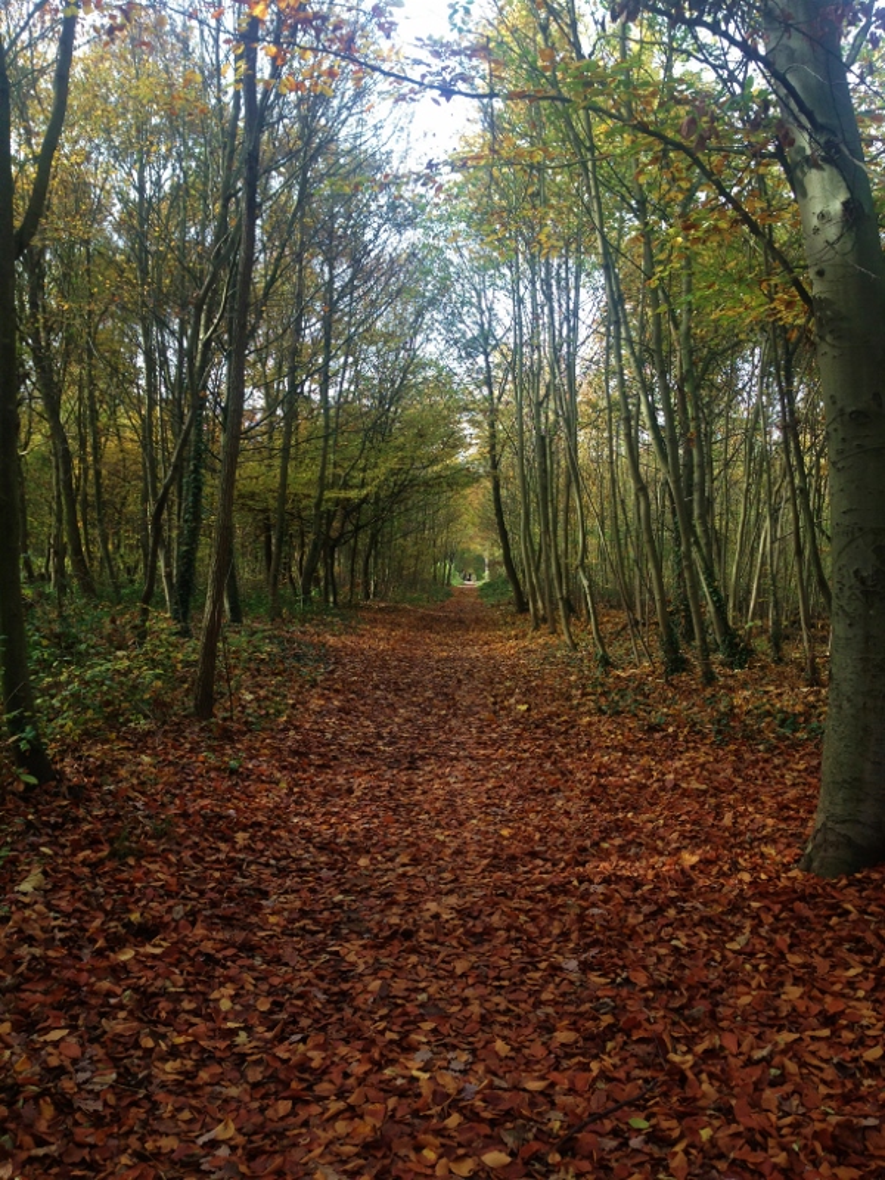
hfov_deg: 42.9
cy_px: 590
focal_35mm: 33
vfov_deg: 55.4
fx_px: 1125
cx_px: 442
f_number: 2.4
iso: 50
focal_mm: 4.13
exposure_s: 1/144
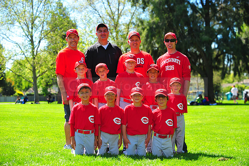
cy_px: 83
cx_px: 124
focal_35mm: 92
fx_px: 636
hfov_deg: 22.2
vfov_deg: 14.8
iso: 200
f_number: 4.5
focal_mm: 92
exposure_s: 1/500
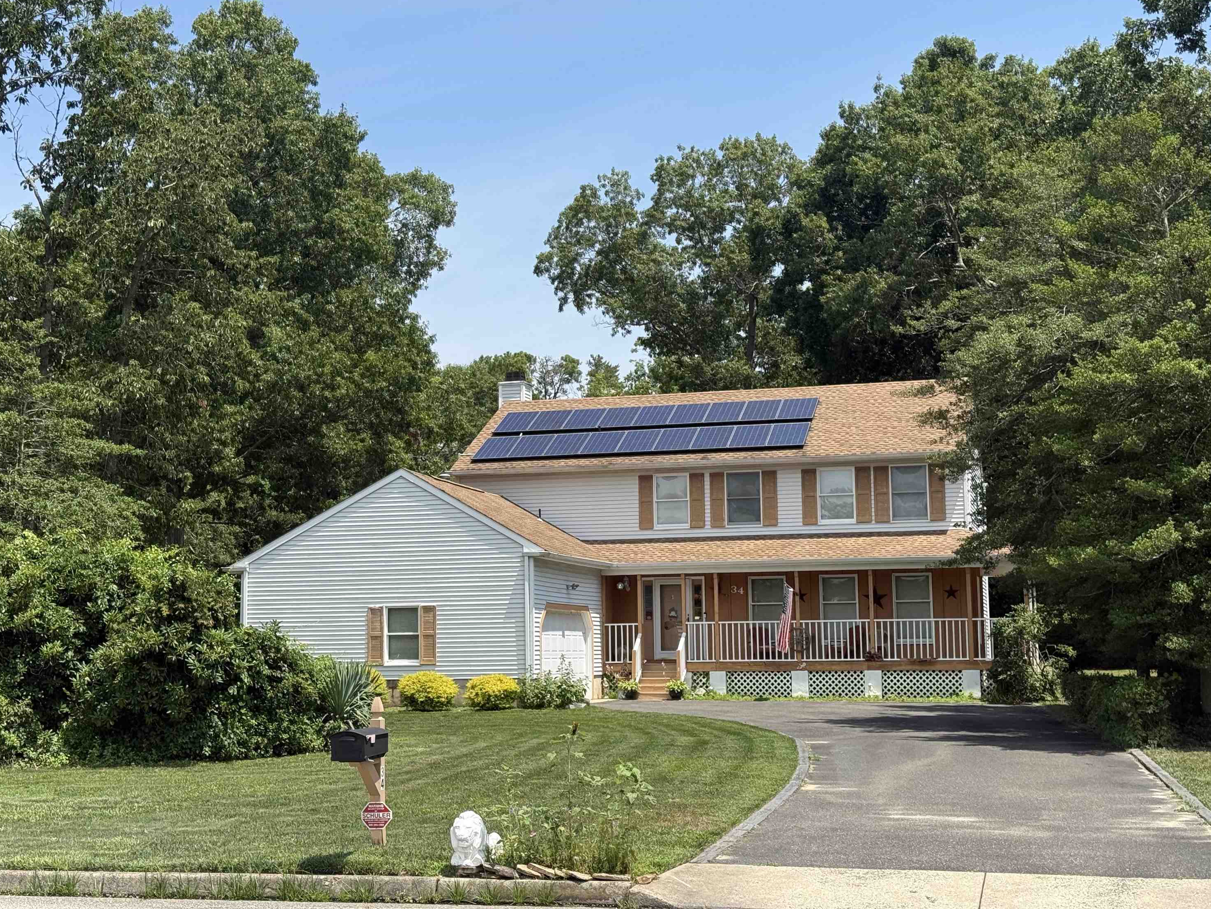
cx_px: 592
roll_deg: +0.9
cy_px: 449
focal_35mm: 50
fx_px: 1749
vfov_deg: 29.1
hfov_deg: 38.2
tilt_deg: +6.9
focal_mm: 6.76
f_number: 1.78
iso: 80
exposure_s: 1/4098
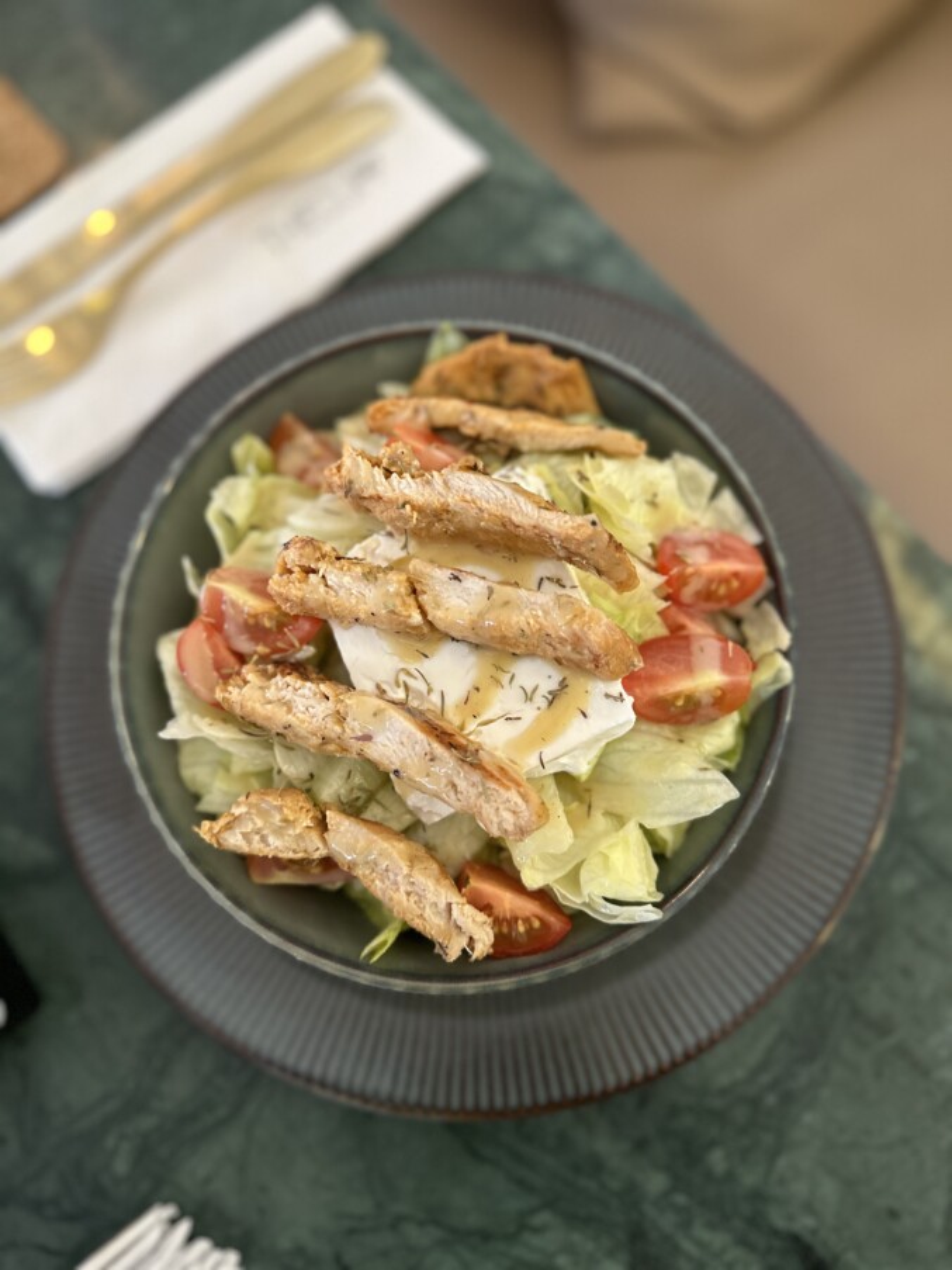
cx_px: 476
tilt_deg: -76.5
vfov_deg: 71.6
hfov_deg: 56.8
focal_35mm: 24
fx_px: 880
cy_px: 635
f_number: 1.78
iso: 400
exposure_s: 1/50
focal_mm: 6.86
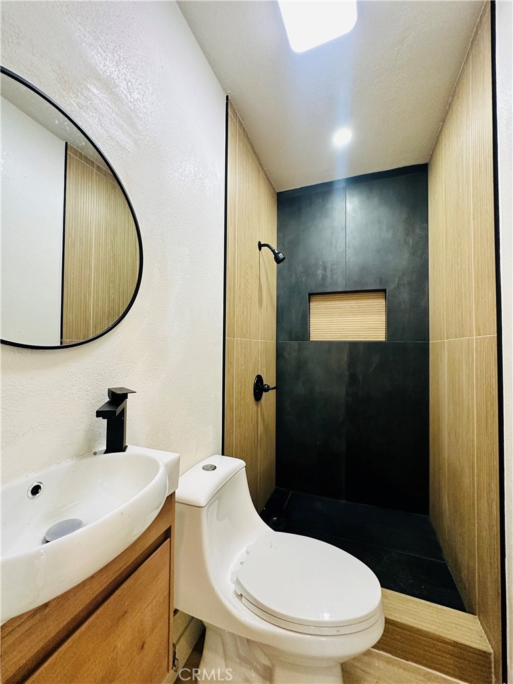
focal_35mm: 14
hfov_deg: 85.7
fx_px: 277
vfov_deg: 102.1
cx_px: 256
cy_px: 342
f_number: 2.2
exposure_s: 1/120
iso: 320
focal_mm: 2.22
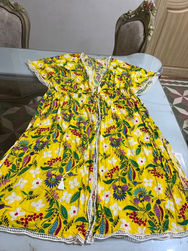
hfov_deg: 53.1
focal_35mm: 26
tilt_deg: -47.7
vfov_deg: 67.3
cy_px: 126
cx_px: 94
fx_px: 188
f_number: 1.5
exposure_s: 1/50
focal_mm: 5.7
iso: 100
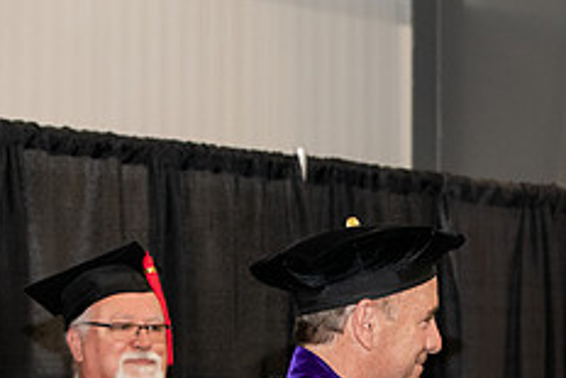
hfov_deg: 11.6
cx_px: 615
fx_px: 2753
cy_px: 450
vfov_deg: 7.8
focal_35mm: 175
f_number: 5.6
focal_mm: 70
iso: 2500
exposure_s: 1/200
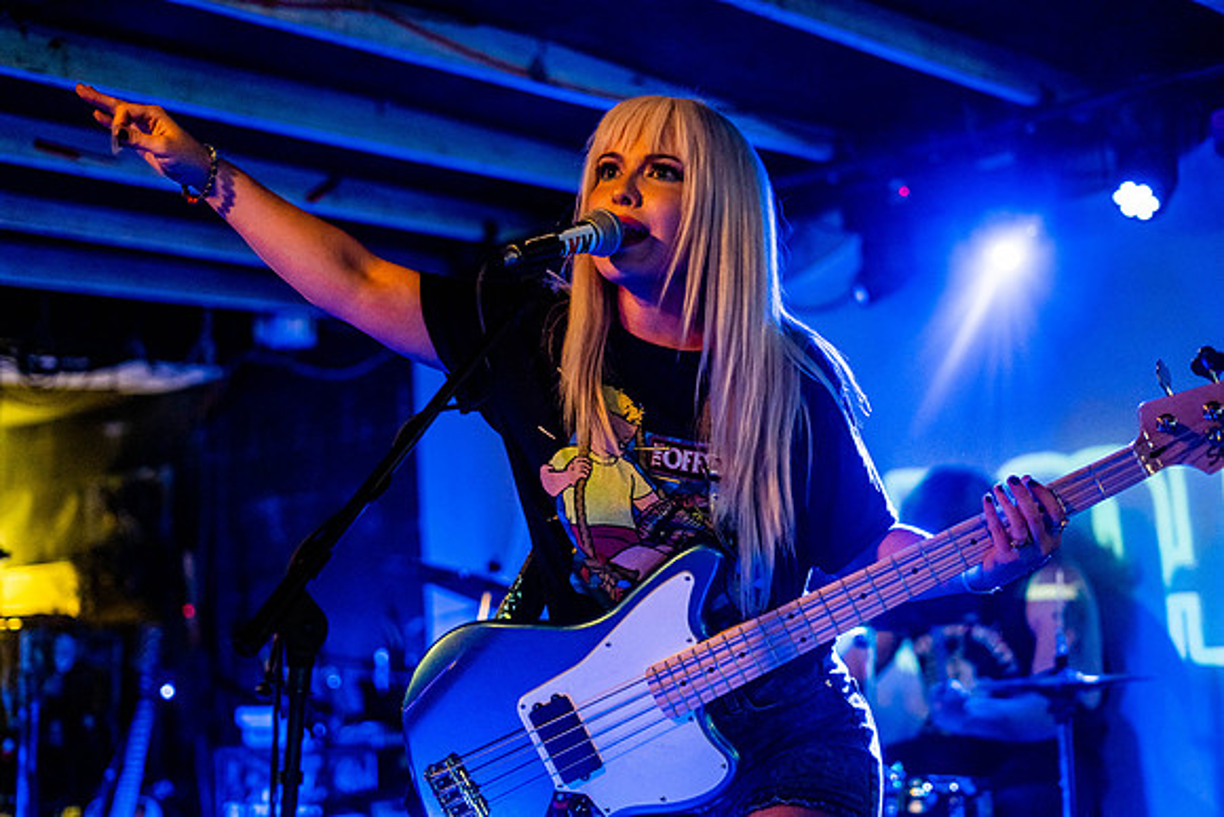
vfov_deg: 27.0
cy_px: 408
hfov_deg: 39.6
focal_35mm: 50
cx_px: 612
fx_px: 1700
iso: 3200
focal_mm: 50
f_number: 2.2
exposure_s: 1/160
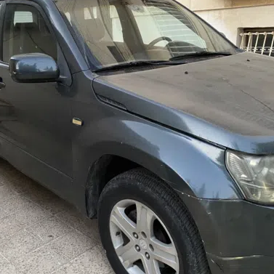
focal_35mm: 39
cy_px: 130
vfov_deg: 42.8
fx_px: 349
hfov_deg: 42.4
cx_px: 96
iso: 640
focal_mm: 4.25
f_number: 1.8
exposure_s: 1/30
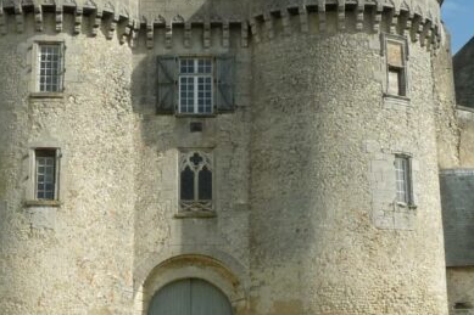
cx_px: 212
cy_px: 151
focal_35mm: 78
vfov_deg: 17.5
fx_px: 1027
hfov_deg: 26.0
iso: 100
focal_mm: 4.8
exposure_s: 1/500
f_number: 5.6
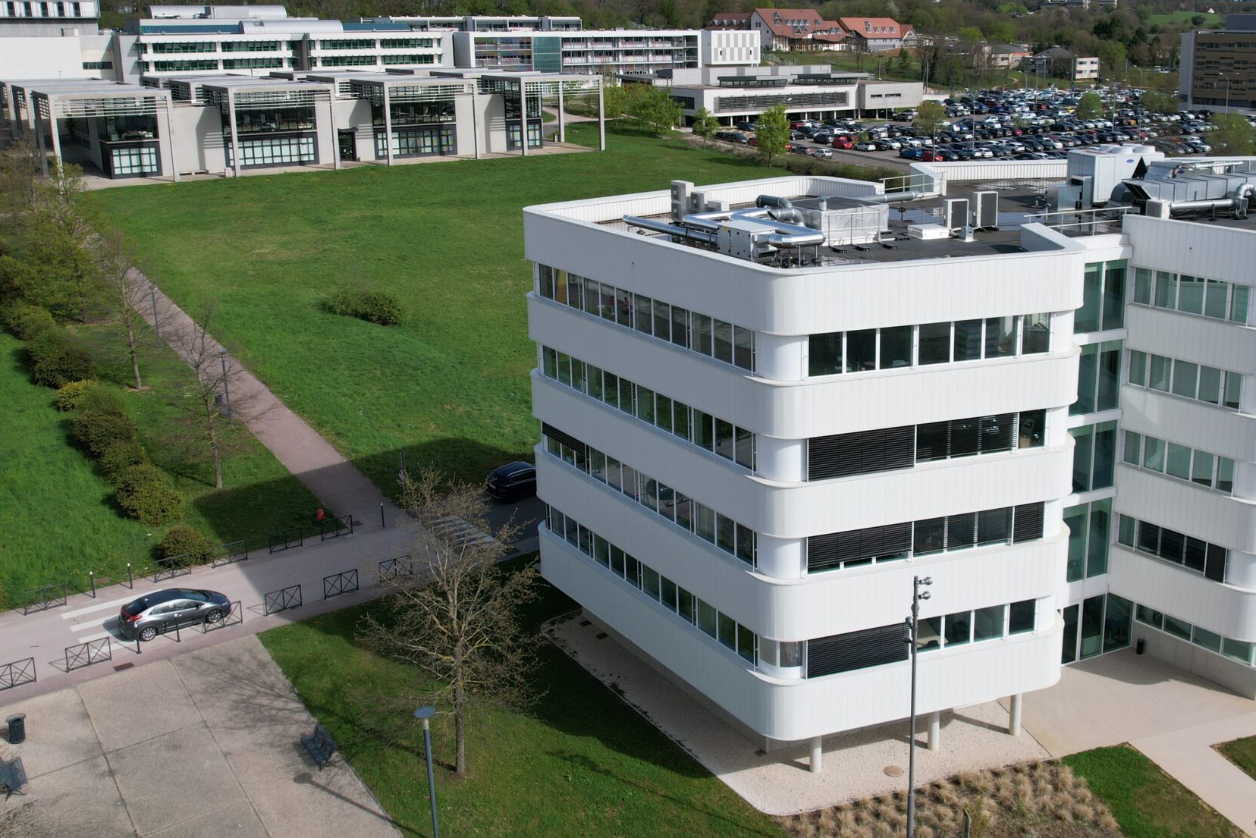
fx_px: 1186
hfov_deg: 55.2
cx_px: 781
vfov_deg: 38.6
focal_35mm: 34
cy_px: 306
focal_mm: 8.38
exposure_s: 1/4000
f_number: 2.8
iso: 160
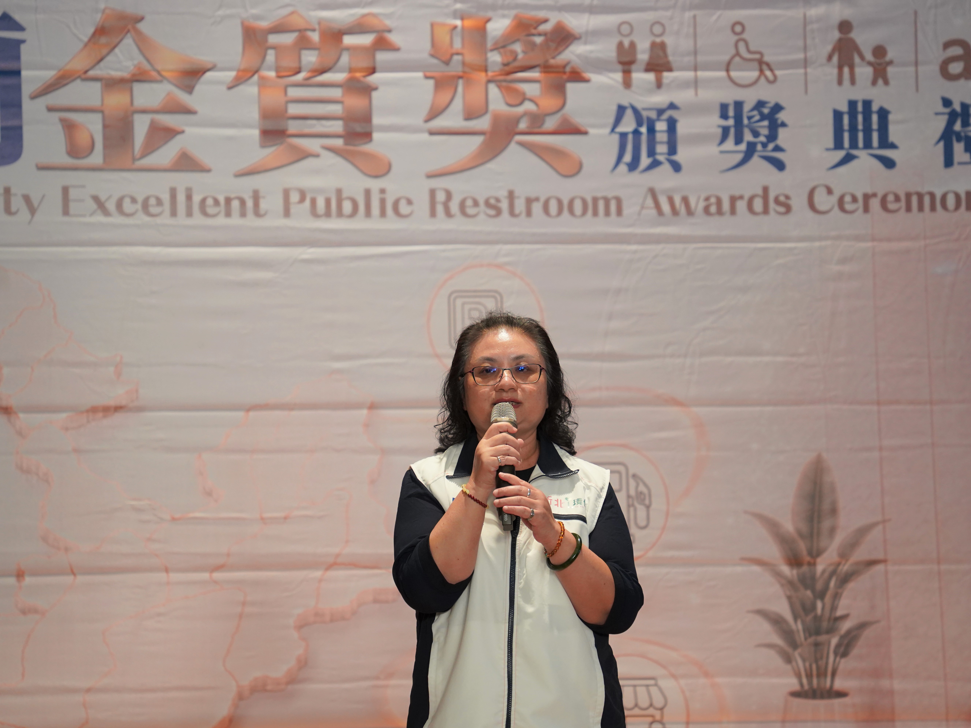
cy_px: 363
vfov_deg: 11.0
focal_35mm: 135
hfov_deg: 14.6
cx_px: 491
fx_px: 3787
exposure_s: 1/160
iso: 2000
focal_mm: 124
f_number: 5
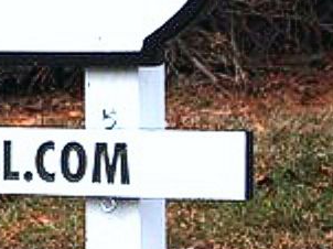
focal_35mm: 214
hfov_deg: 9.1
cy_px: -63
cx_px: -68
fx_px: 2057
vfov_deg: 6.9
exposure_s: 1/320
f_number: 8
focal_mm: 50
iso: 200
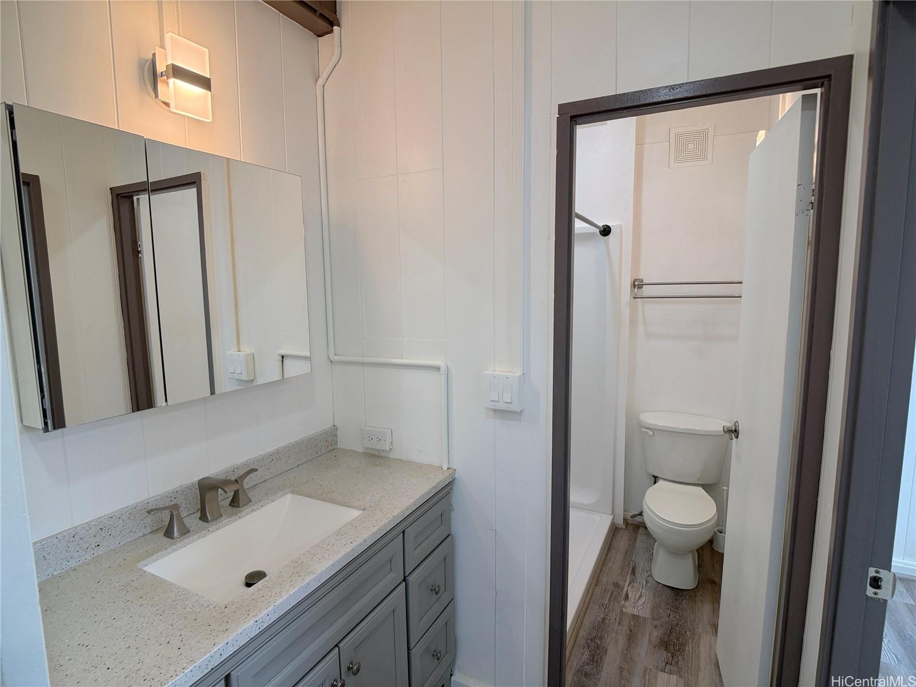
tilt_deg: -7.4
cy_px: 344
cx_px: 458
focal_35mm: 24
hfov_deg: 71.6
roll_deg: +0.4
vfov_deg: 56.8
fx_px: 635
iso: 160
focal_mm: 6.76
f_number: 1.78
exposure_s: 1/228
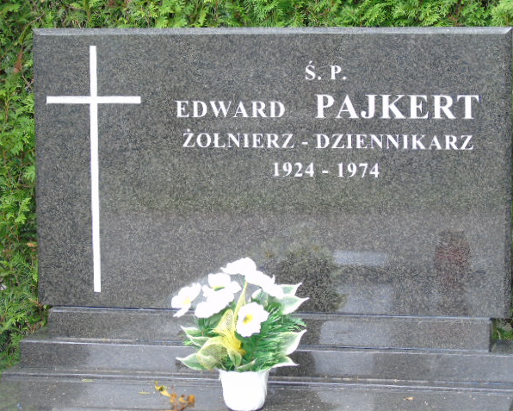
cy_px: 206
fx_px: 1974
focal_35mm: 130
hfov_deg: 14.8
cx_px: 266
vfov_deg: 11.9
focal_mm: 22
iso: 80
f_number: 4.6
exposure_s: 1/30
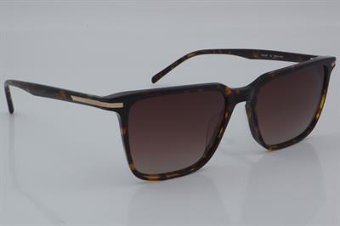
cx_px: 170
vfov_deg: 18.2
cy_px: 113
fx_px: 708
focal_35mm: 75
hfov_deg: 27.0
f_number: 32
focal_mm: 50
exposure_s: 1/4
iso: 100
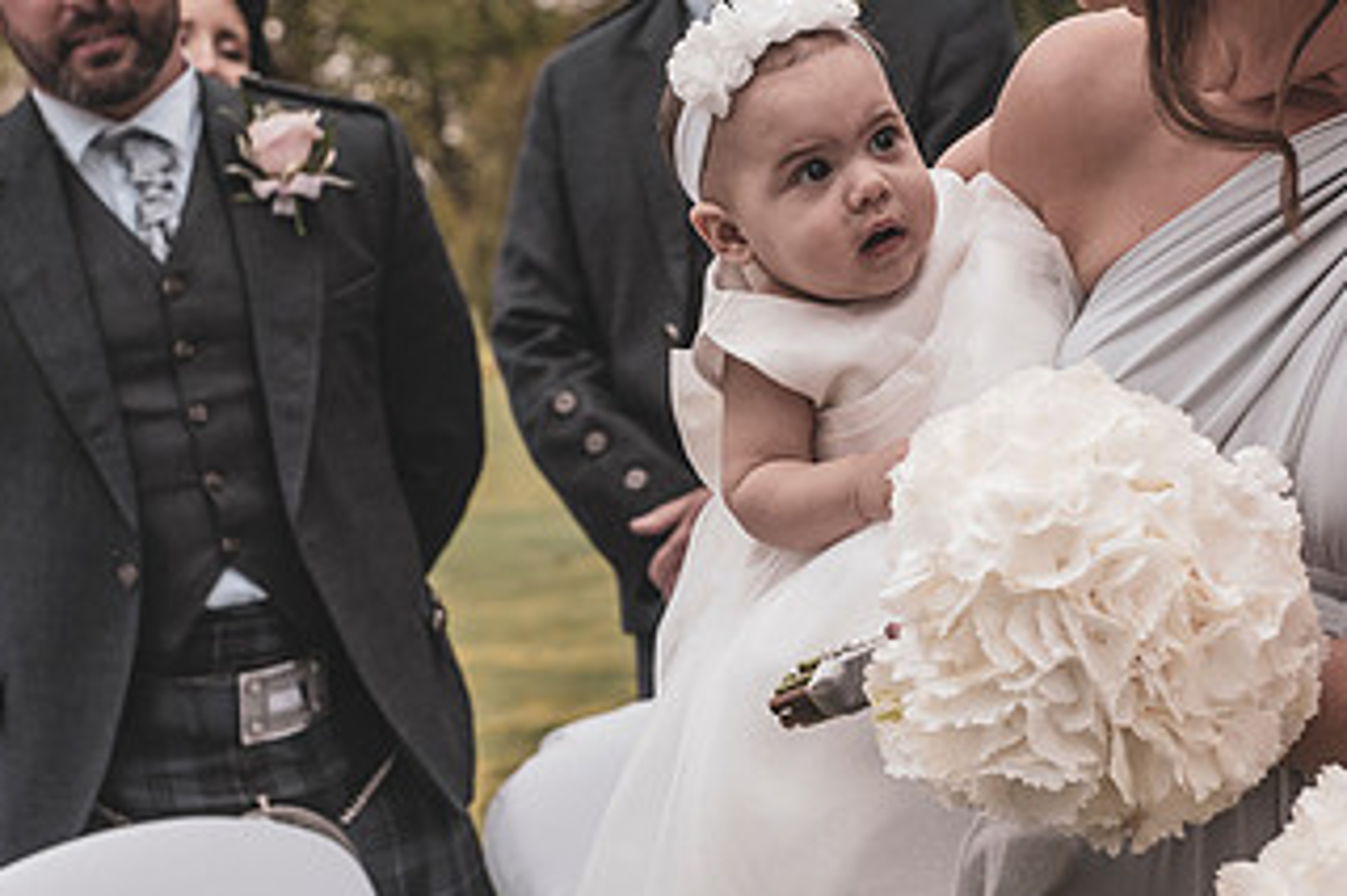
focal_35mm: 127
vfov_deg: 10.8
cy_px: 343
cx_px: 753
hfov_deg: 16.1
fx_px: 4749
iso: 500
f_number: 5.6
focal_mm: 70
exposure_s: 1/1250
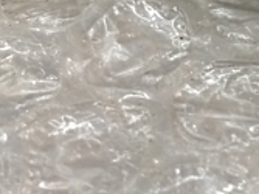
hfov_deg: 16.2
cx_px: 392
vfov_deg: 13.0
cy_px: -36
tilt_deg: -48.7
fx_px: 830
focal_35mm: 111
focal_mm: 4.15
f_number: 2.2
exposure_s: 1/30
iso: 80
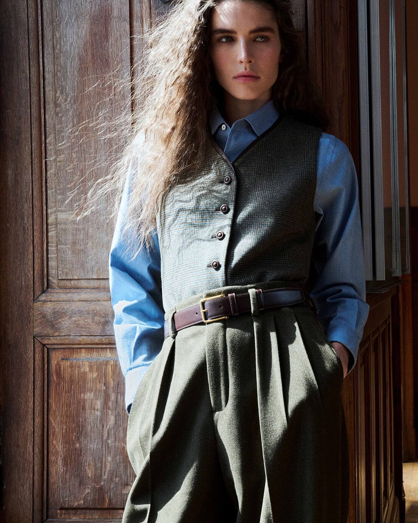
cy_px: 262
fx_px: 974
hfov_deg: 23.5
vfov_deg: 30.0
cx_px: 379
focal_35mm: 63
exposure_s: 1/200
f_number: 11
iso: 1250
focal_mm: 44
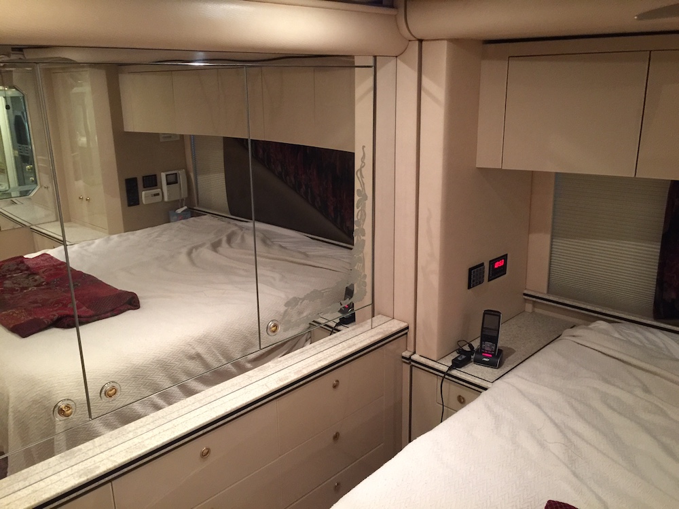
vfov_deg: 48.2
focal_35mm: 29
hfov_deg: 61.7
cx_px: 340
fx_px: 569
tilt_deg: -15.6
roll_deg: +0.5
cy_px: 254
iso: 125
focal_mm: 4.15
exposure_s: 1/8
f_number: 2.2
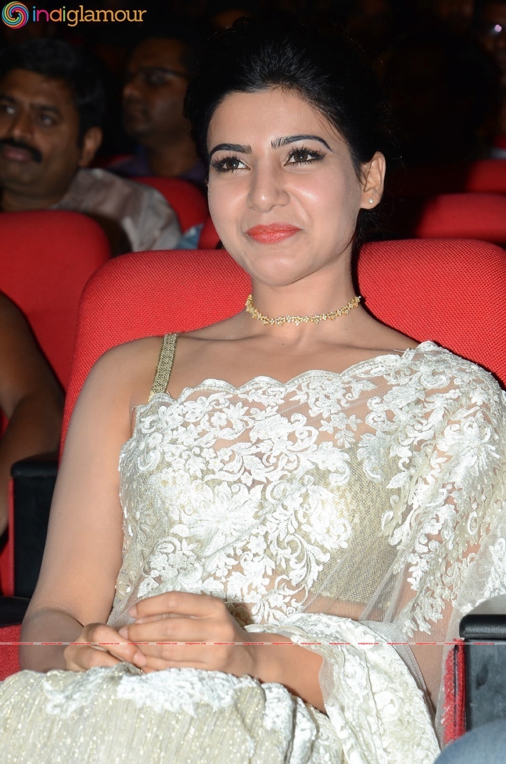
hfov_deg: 9.3
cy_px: 382
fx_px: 3115
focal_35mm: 147
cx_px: 253
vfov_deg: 14.0
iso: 320
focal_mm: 98
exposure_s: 1/125
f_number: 7.1
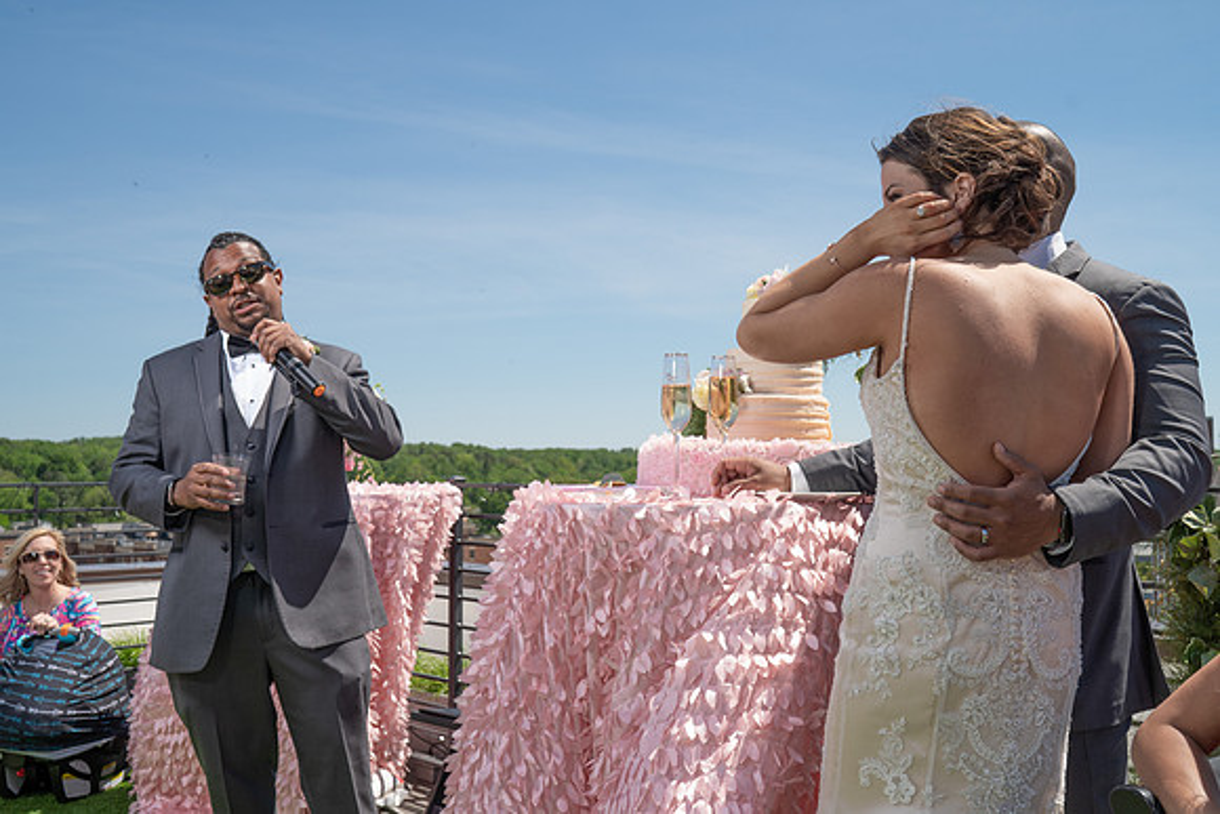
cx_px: 638
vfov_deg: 35.9
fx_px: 1257
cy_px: 426
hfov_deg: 51.8
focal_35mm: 37
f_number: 7.1
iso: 50
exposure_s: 1/250
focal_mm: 35
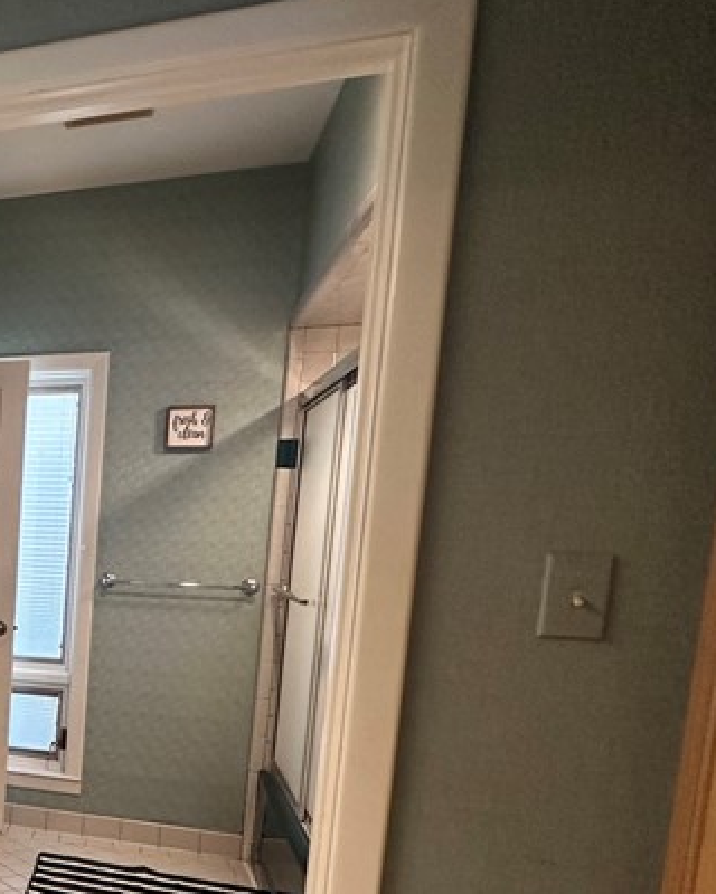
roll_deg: -1.1
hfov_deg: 30.7
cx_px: -264
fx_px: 927
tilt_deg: -7.2
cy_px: 630
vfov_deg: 50.1
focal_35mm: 35
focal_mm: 2.22
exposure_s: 1/60
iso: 200
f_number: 2.2
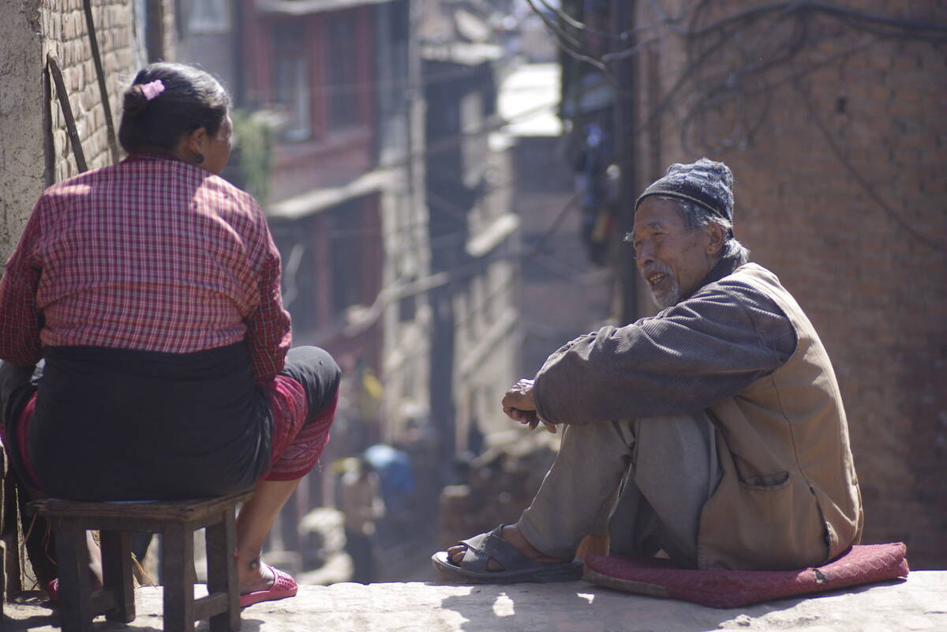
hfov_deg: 15.2
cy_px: 316
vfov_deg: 10.2
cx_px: 474
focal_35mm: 135
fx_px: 3551
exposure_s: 1/800
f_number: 2.8
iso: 200
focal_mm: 90
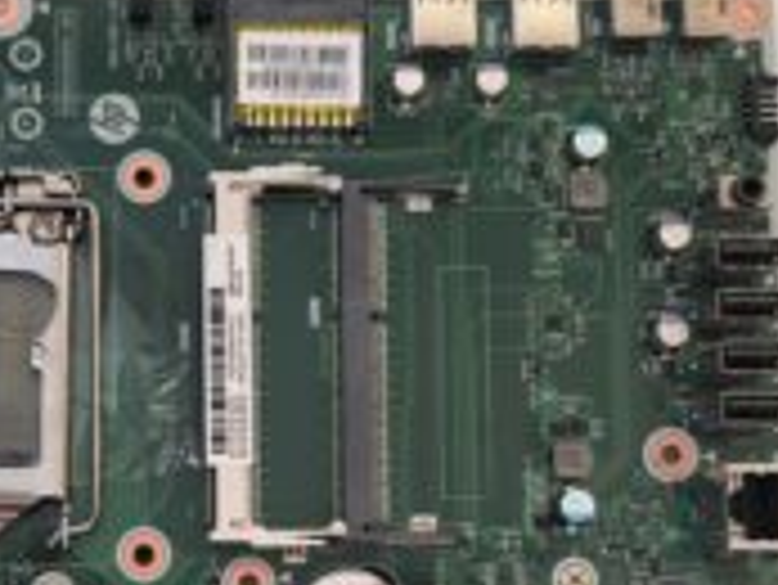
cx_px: 157
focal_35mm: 71
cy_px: 461
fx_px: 1597
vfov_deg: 20.5
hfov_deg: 26.9
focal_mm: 6.57
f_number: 1.6
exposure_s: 1/50
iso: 200
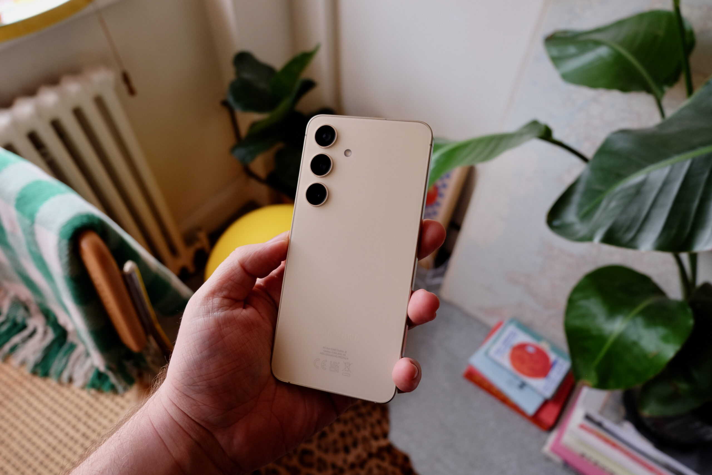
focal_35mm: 24
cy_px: 238
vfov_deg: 53.1
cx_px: 356
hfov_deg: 73.7
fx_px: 475
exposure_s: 1/80
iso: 400
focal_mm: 16
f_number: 4
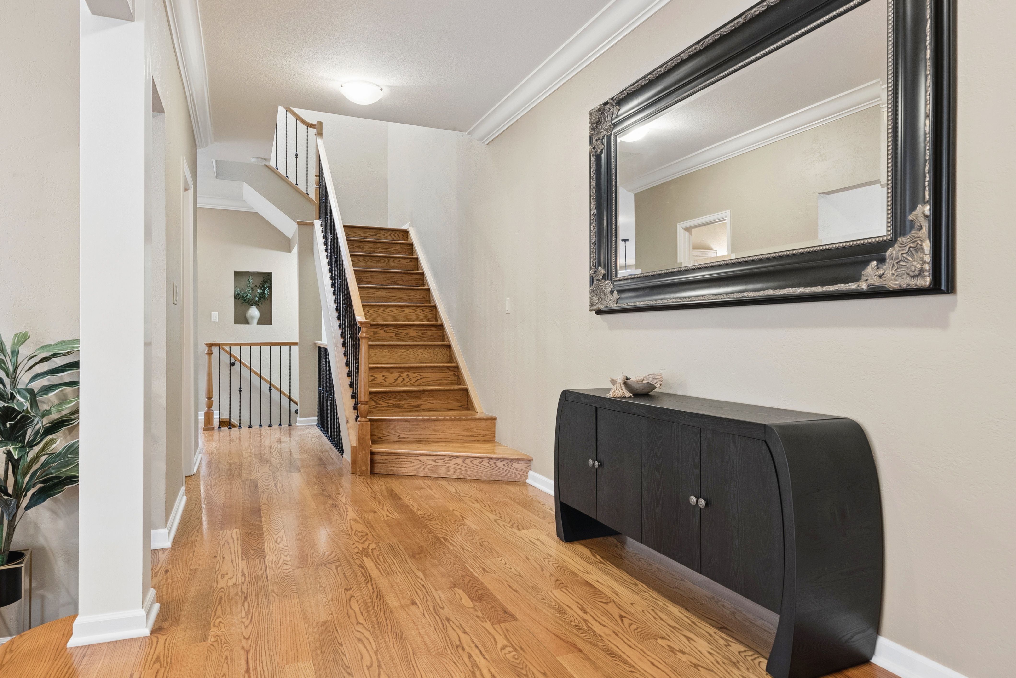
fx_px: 593
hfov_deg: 81.2
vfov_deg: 59.6
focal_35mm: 21
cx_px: 508
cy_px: 339
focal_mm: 21
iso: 1000
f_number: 8
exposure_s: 1/5
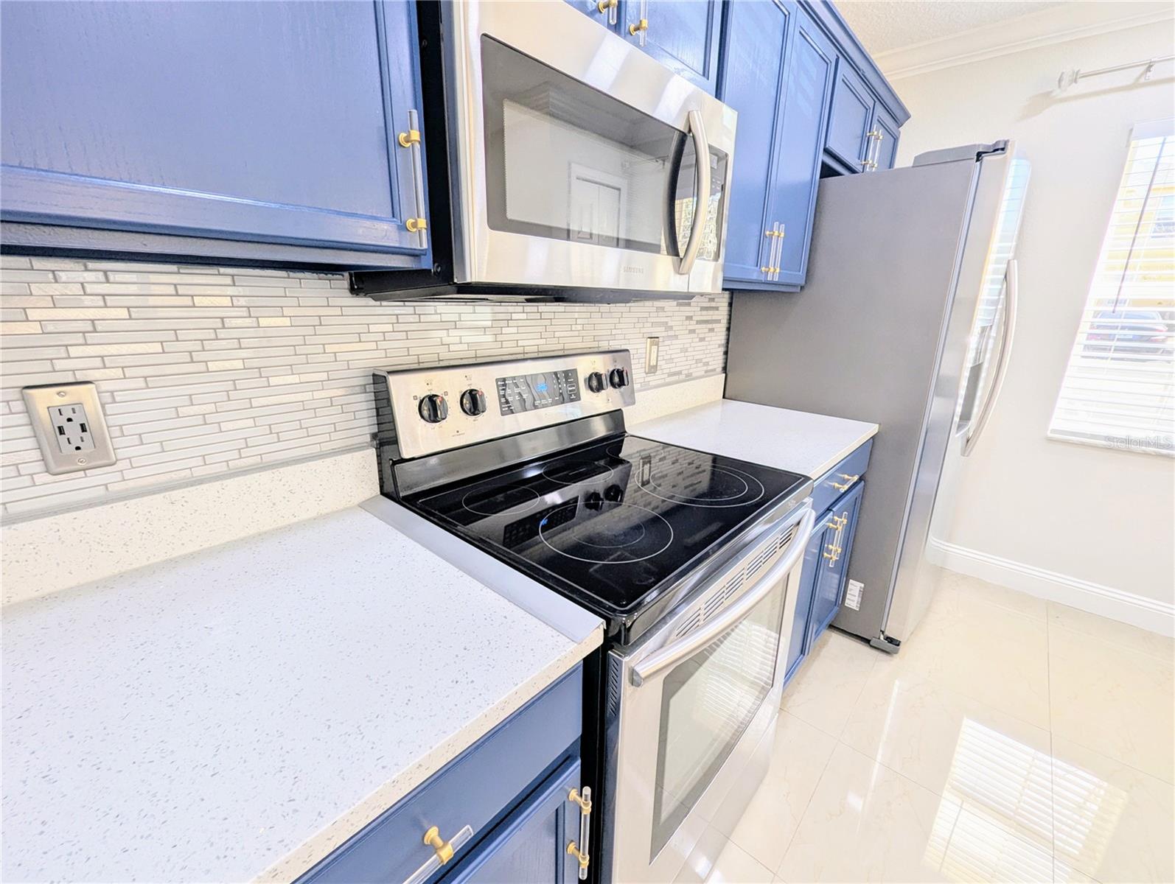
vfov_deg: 90.1
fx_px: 442
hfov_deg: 106.1
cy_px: 442
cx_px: 588
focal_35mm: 13
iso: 49
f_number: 2.2
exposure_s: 1/163
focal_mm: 1.95
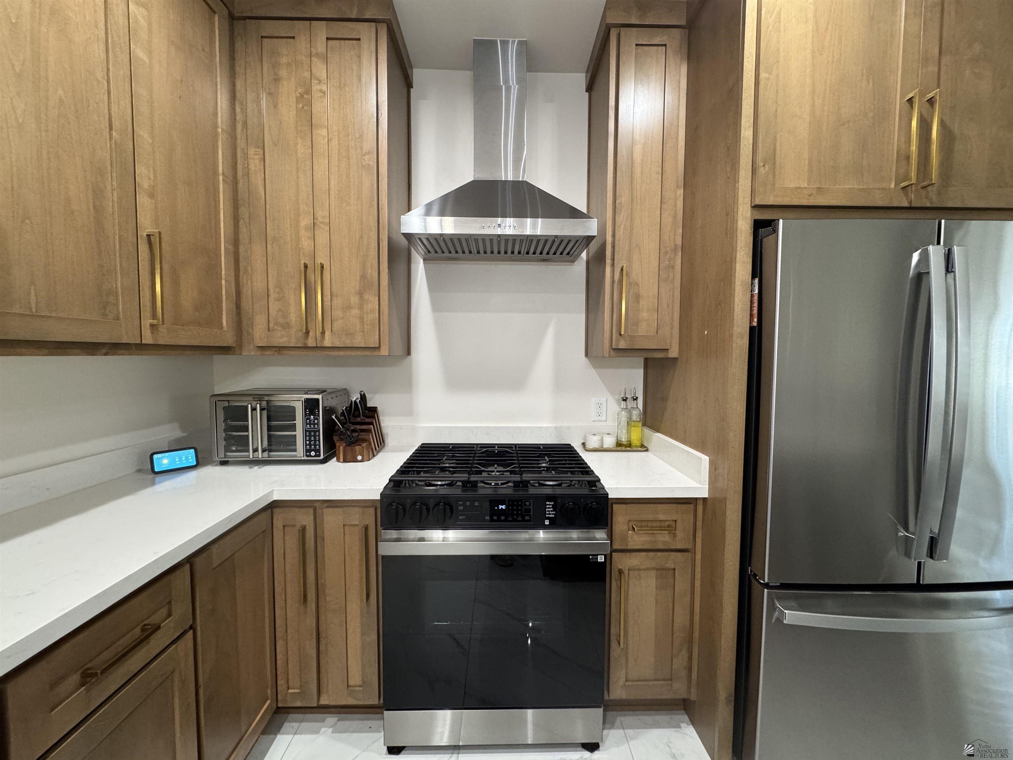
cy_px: 380
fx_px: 410
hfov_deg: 102.1
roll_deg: -0.4
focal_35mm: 14
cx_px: 506
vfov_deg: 85.7
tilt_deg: -5.0
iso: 320
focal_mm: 2.22
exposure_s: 1/60
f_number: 2.2
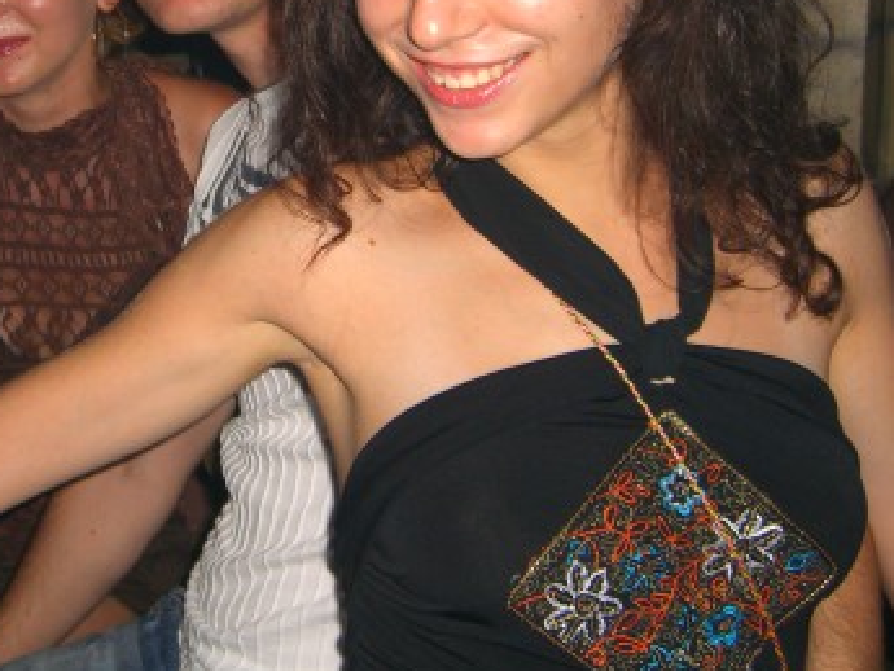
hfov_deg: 29.0
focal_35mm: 66
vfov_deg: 22.1
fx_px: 1705
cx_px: 241
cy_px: 171
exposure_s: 1/60
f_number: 2.8
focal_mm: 7.9
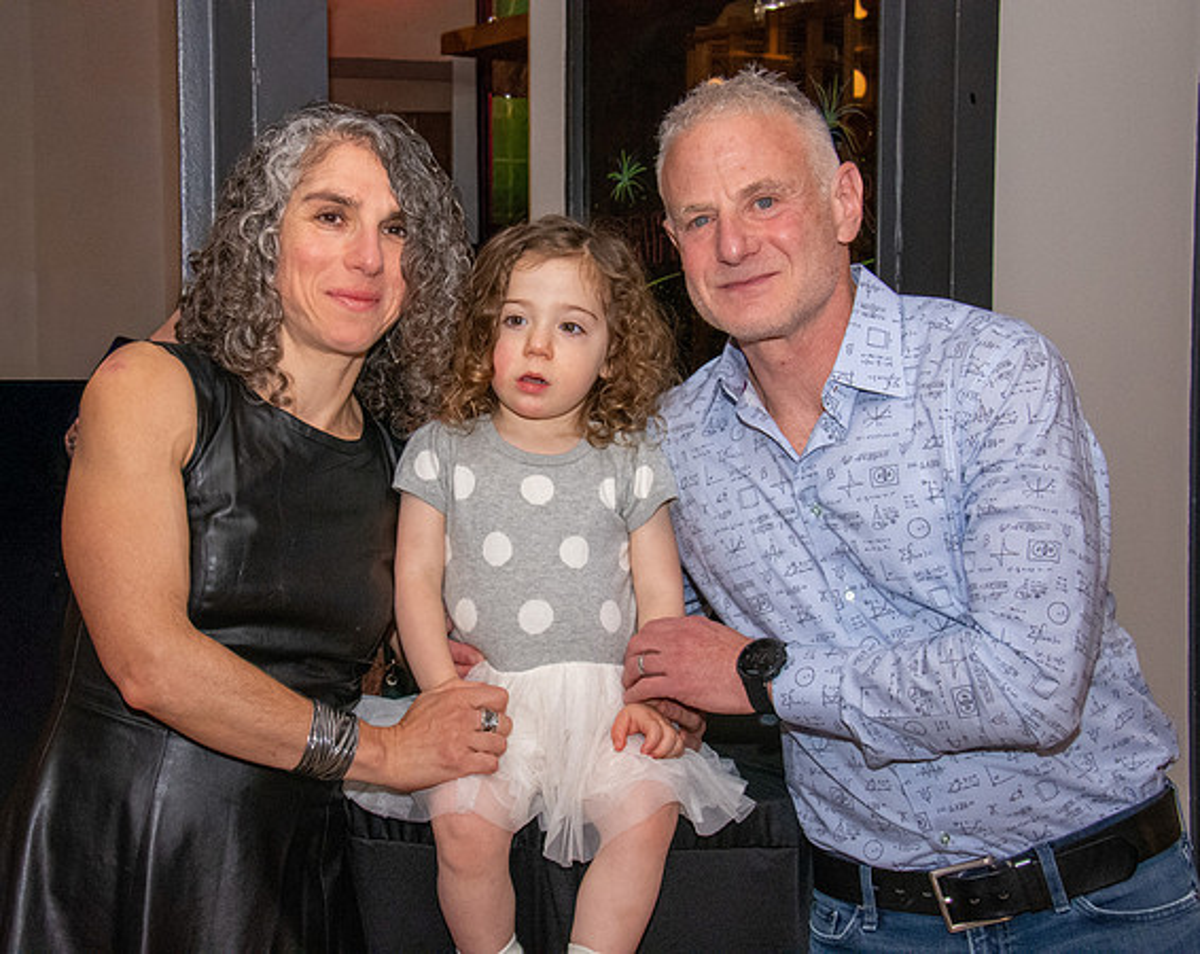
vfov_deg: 22.6
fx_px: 2385
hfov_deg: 28.2
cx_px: 499
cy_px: 477
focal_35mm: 67
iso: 5000
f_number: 10
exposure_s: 1/100
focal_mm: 40
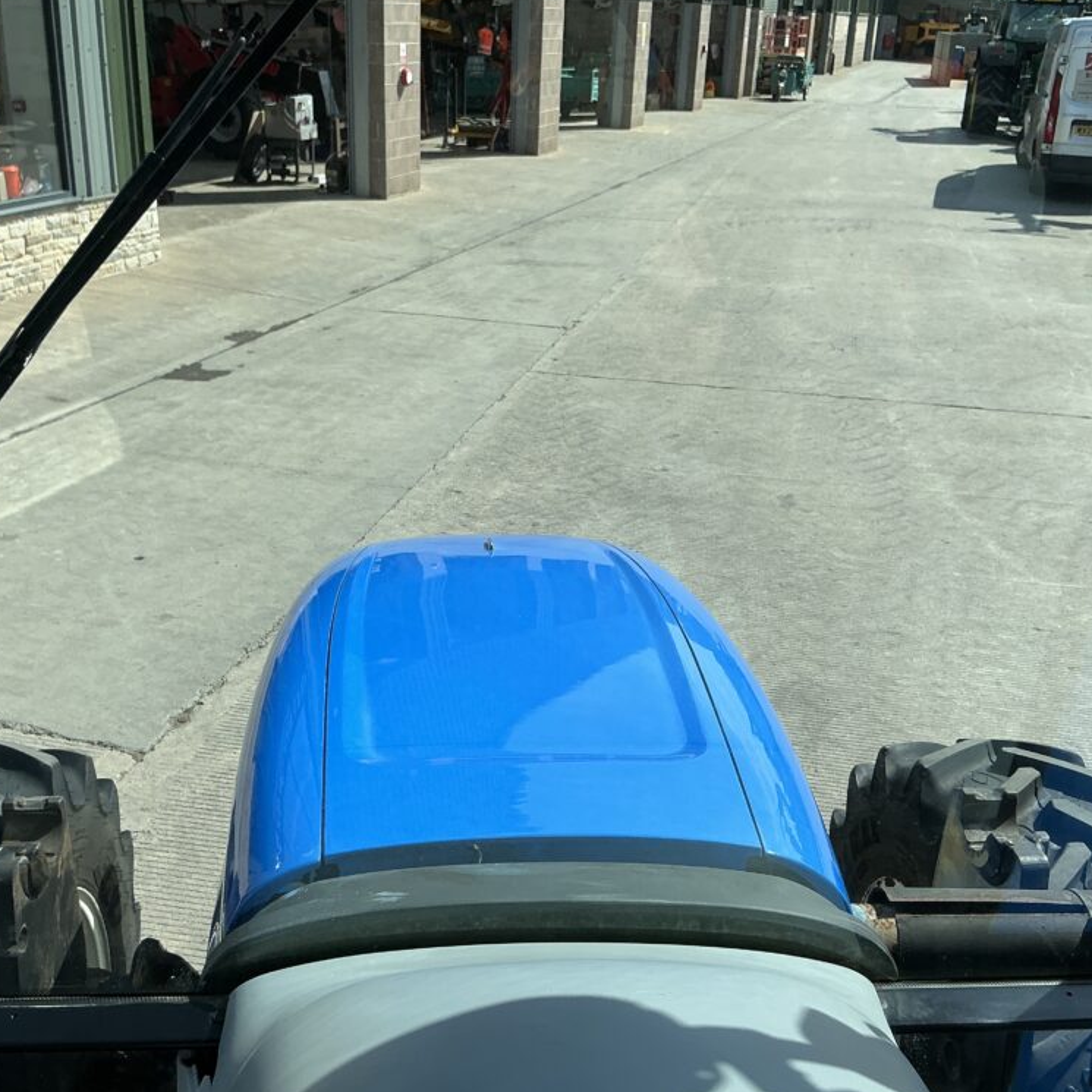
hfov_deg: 48.4
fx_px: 1213
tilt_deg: -22.0
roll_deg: -2.3
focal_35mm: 34
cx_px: 495
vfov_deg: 48.5
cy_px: 547
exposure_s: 1/1451
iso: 25
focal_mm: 3
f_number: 1.8
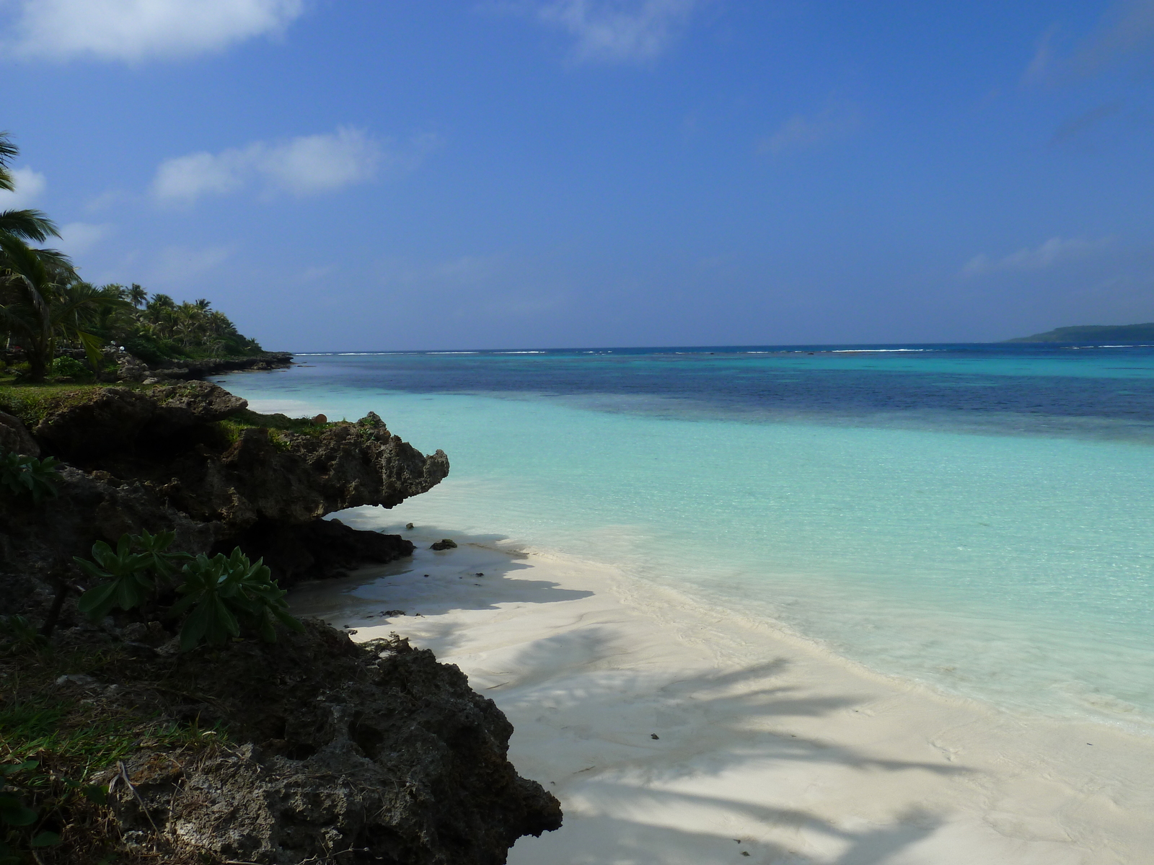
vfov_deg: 54.9
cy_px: 432
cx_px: 577
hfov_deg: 69.4
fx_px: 833
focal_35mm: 25
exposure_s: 1/640
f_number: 5.6
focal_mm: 4.1
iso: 80
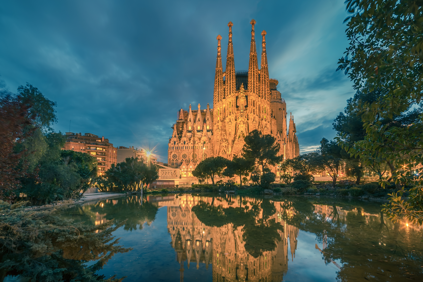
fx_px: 165
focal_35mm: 14
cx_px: 212
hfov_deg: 104.2
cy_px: 141
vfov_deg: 81.3
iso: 100
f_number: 8
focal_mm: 14
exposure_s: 4
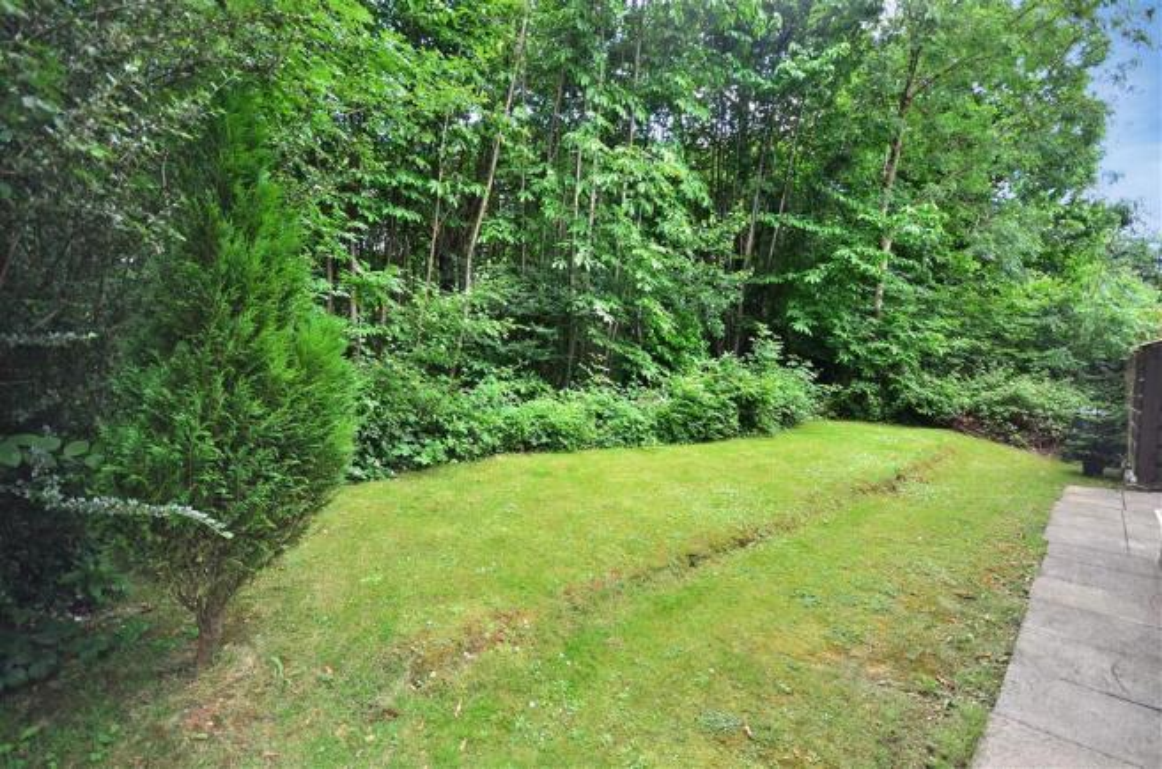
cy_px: 384
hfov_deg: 100.5
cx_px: 581
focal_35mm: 15
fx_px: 483
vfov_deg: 77.0
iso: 200
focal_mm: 10
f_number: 4.5
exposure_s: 1/50
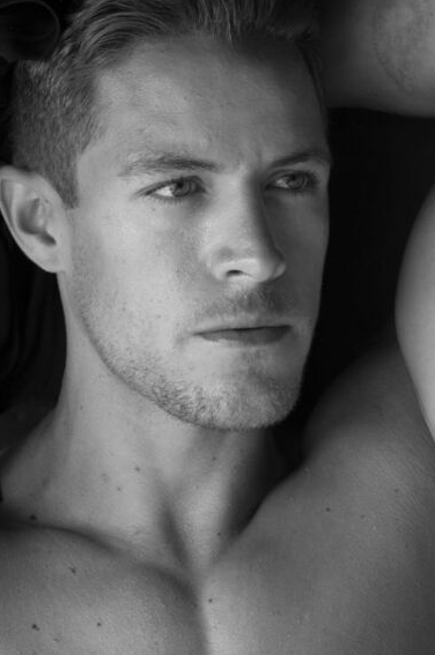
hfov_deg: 23.1
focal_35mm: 59
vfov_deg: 34.2
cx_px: 212
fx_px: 1065
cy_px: 296
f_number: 5.6
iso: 280
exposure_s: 1/125
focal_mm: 35
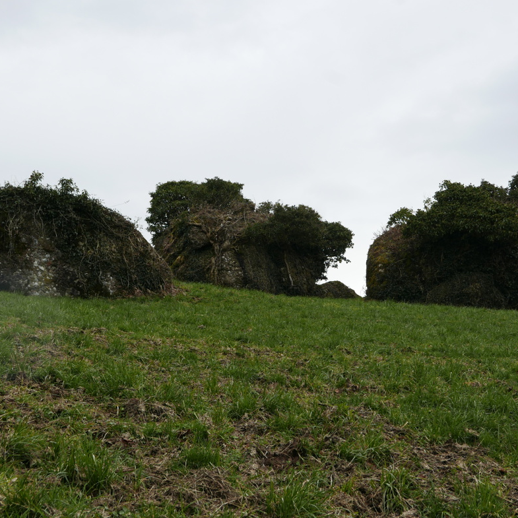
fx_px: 813
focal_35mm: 48
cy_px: 260
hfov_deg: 35.3
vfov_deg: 35.4
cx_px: 244
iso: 200
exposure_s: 1/200
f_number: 5.6
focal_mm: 16.5
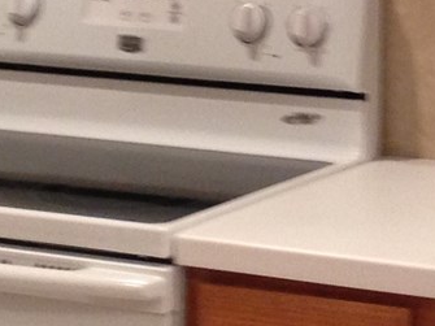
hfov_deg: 9.8
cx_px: 390
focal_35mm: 202
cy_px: -26
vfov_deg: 7.3
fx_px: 2538
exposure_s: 1/20
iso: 160
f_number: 2.4
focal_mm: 4.13
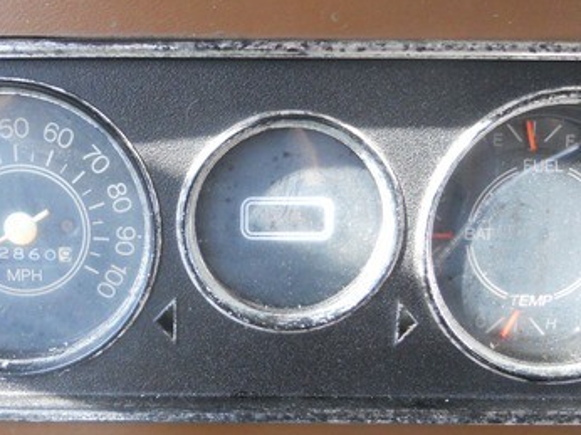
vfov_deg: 29.1
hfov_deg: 37.9
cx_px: 205
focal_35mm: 50
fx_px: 839
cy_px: 198
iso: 320
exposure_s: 1/125
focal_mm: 4.9
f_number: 3.2
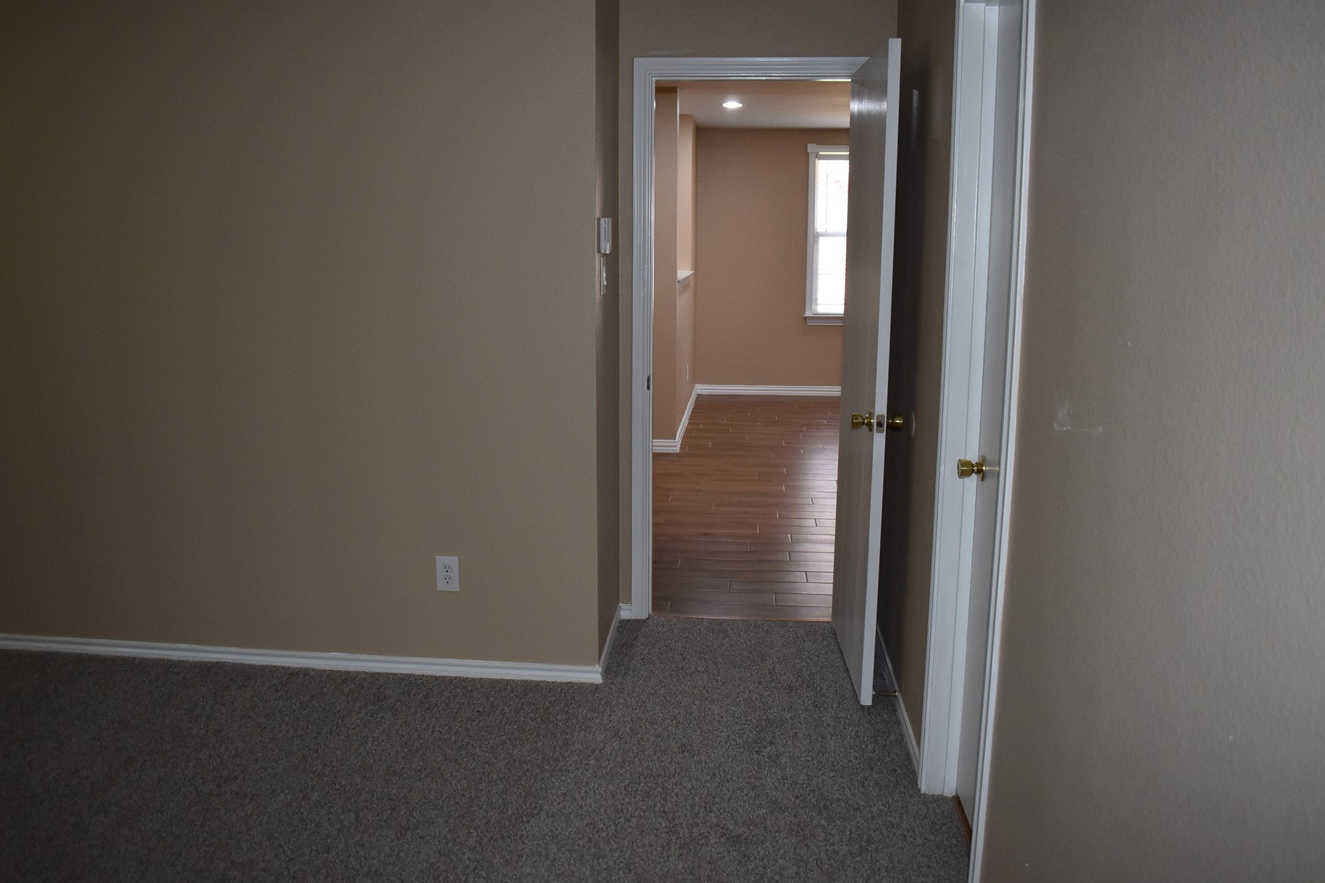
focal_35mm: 28
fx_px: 1030
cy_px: 434
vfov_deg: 46.4
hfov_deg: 65.5
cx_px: 654
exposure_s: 1/125
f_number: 3.5
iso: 1250
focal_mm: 18
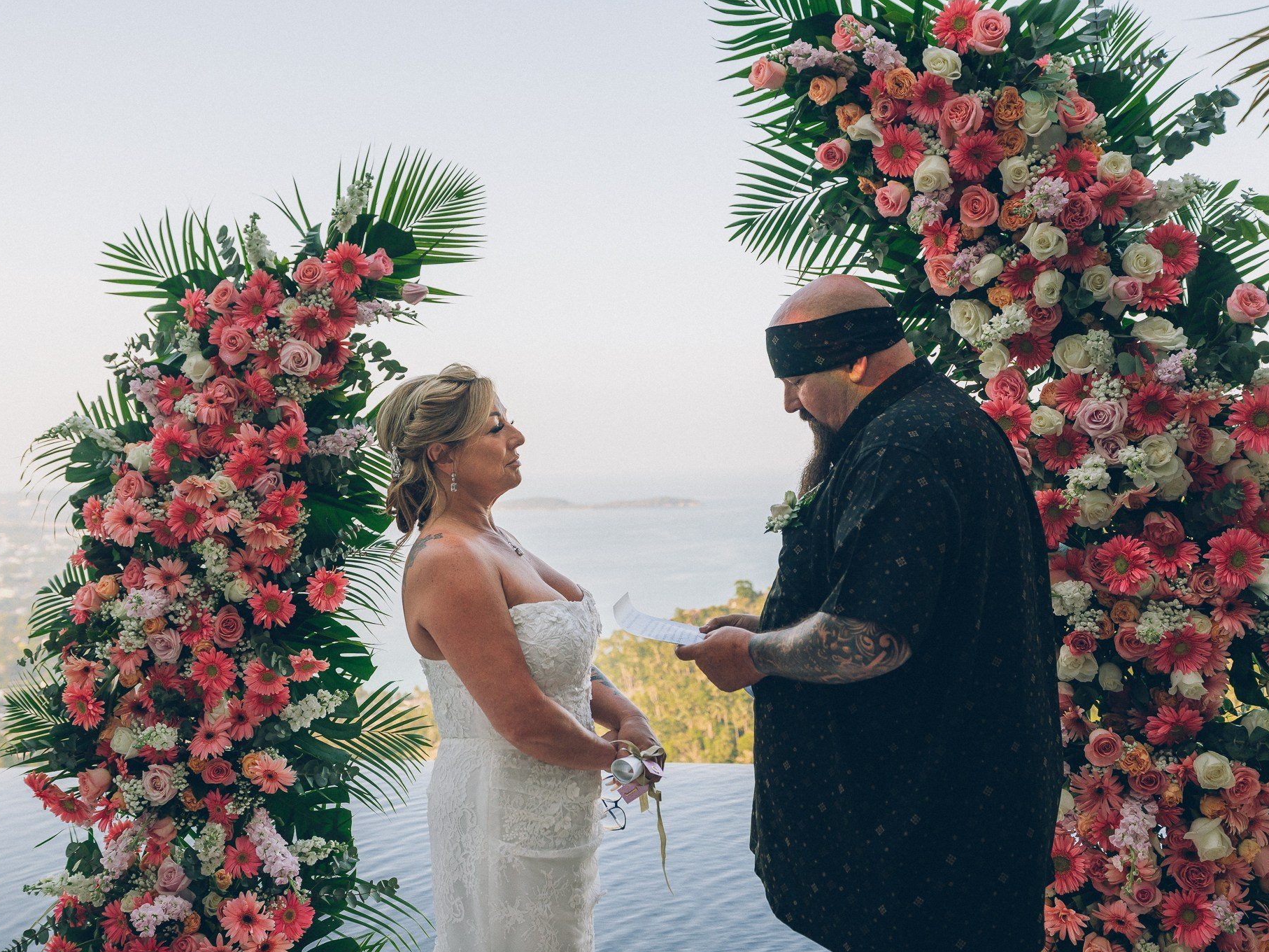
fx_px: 1393
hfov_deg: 48.9
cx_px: 561
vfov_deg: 37.7
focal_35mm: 38
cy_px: 477
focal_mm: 35
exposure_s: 1/500
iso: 160
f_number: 4
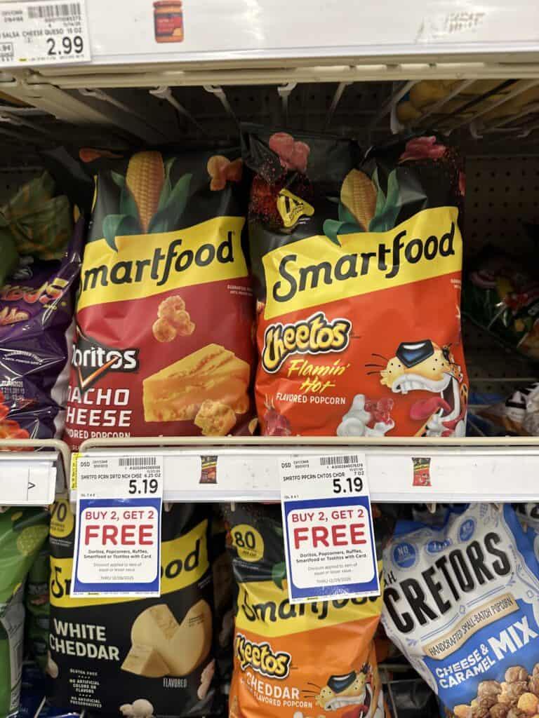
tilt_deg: -14.5
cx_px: 270
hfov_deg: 56.8
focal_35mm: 24
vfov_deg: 71.6
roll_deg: +0.2
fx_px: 498
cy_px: 359
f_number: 1.78
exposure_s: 1/62
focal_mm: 6.86
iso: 160
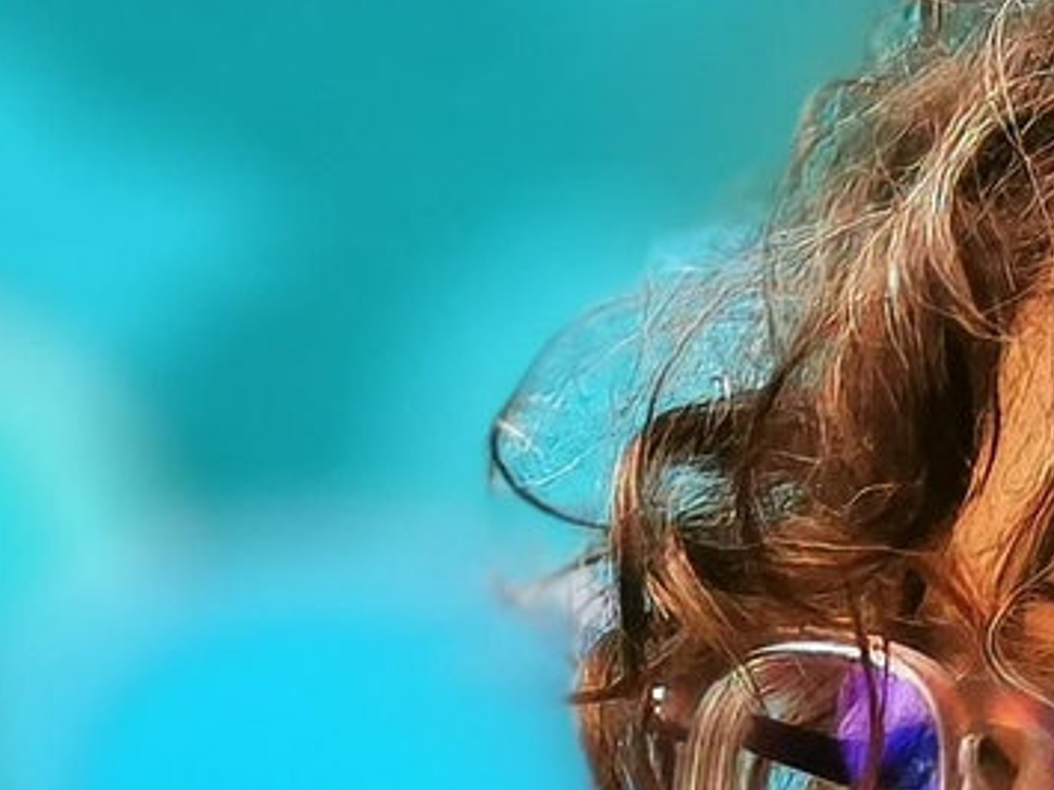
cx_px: 53
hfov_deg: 6.5
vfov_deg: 4.8
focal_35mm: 304
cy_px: 1832
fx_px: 9253
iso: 50
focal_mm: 5.58
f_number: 0.95
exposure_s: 1/585
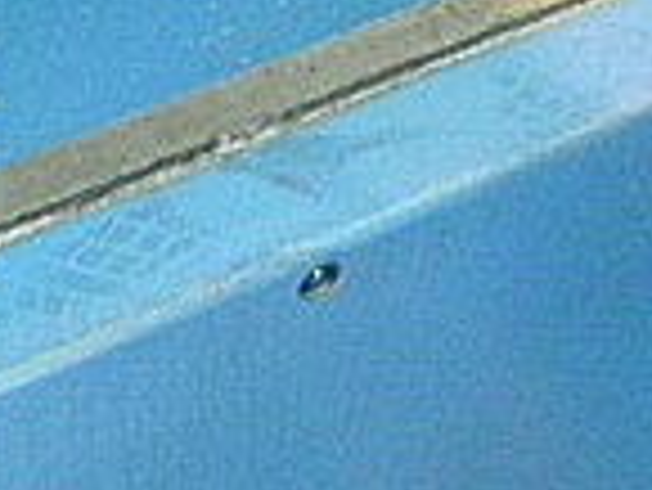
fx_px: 2074
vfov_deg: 12.3
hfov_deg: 17.6
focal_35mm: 110
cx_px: 81
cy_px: -400
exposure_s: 1/4
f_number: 2.8
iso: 400
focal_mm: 4.5
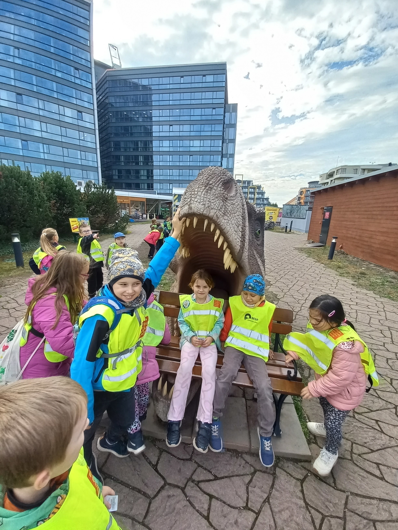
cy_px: 265
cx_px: 199
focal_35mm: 13
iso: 40
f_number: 2.2
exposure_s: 1/246
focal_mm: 1.42
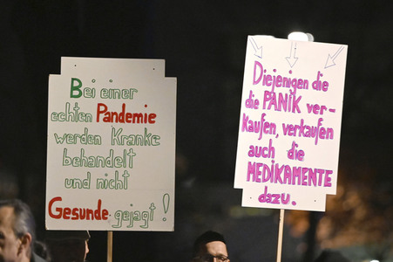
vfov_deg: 7.4
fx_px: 2018
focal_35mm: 185
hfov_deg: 11.1
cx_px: 196
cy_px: 131
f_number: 2.8
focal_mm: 185
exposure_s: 1/125
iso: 9000
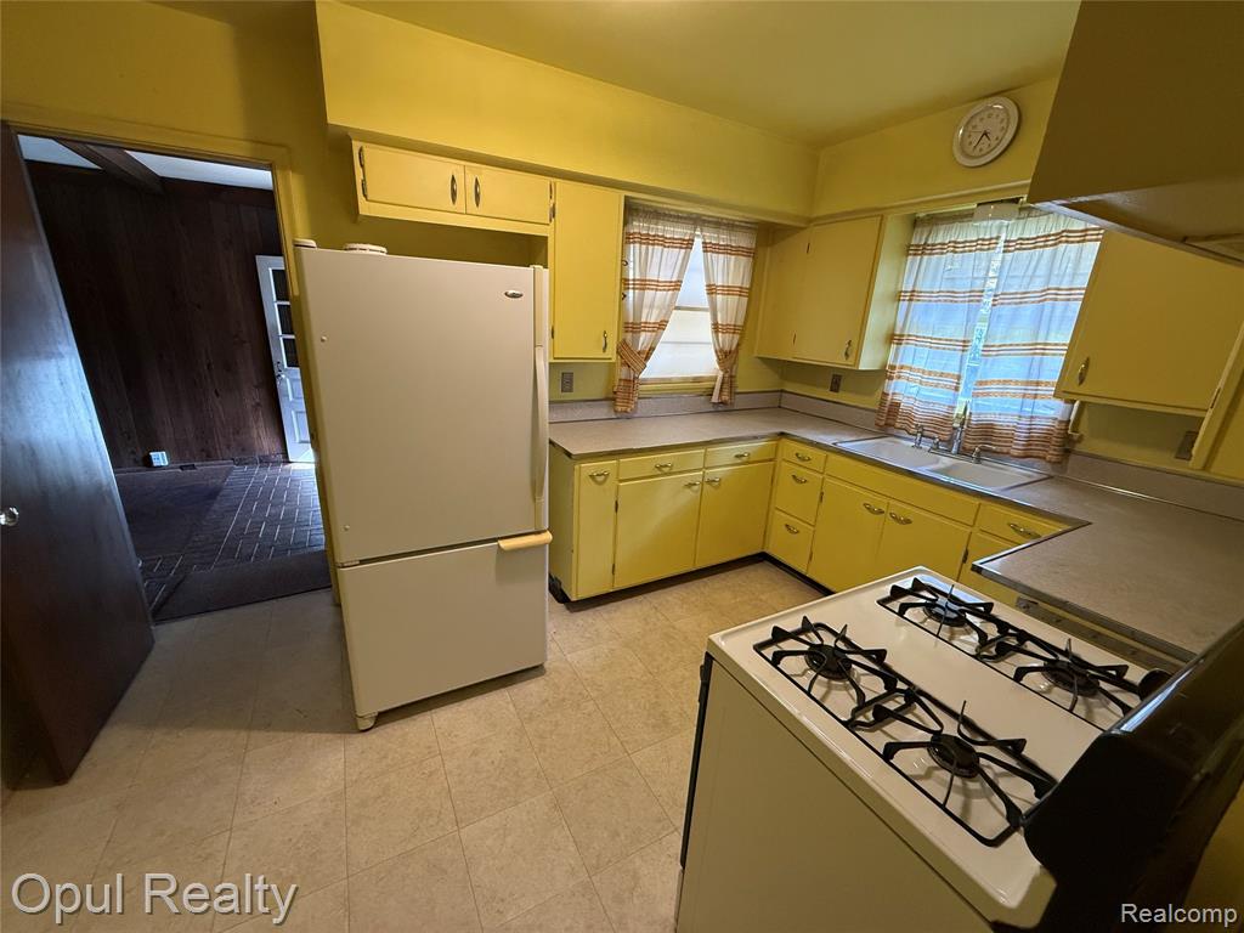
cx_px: 622
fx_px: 503
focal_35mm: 14
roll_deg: -2.9
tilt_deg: -17.0
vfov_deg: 85.7
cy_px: 466
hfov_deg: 102.1
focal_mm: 2.22
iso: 400
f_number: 2.2
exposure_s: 1/120
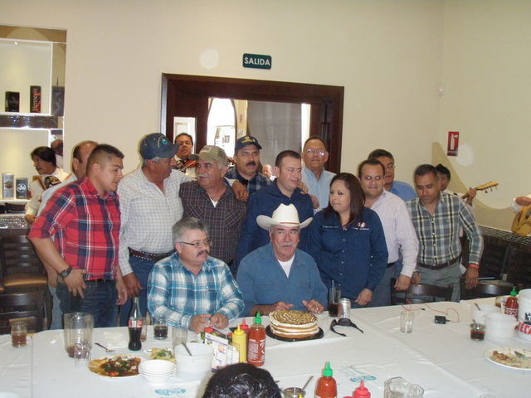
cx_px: 266
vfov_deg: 37.7
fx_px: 583
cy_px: 199
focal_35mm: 38
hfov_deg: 49.0
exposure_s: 1/30
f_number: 3.5
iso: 500
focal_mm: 6.7
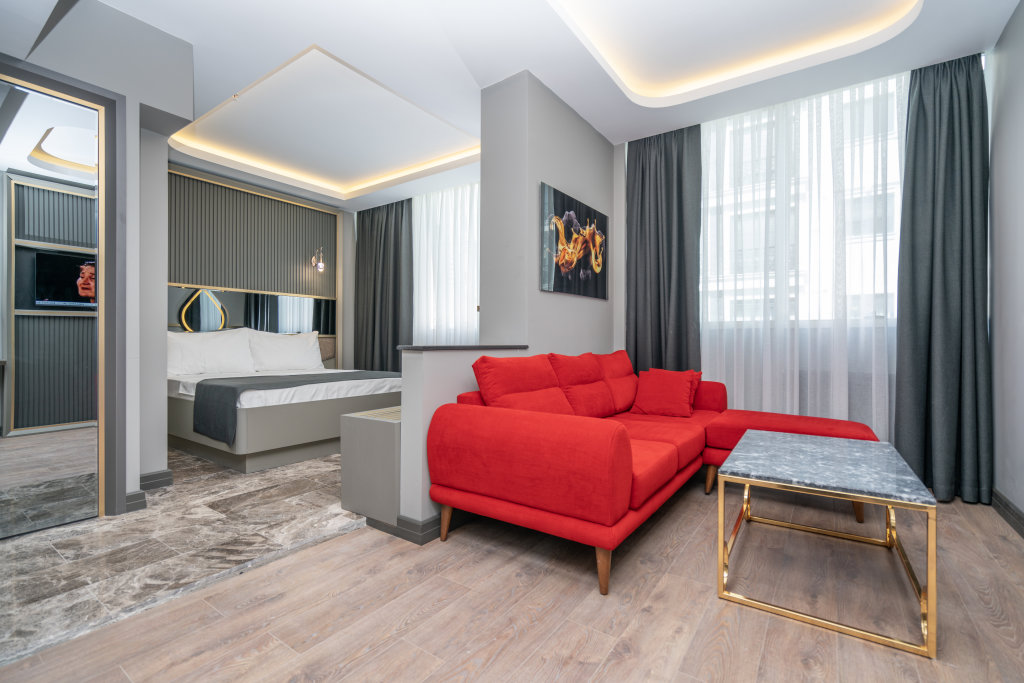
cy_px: 342
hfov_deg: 96.7
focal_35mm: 16
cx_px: 512
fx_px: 455
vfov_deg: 73.8
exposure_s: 1/20
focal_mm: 16
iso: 100
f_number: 4
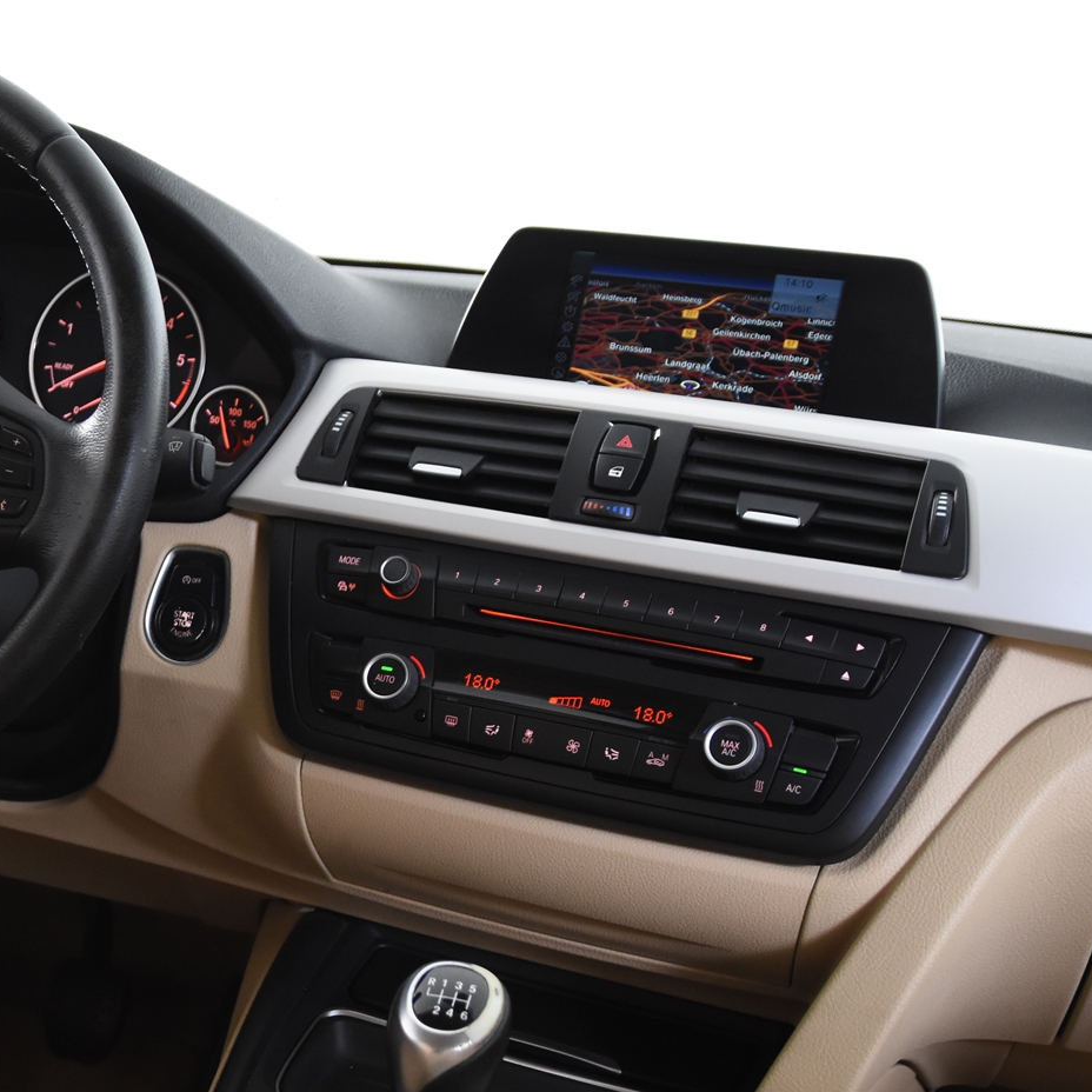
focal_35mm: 58
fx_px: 2070
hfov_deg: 28.5
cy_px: 734
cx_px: 124
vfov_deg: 29.3
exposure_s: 1/40
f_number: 3.2
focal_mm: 22
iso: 1600
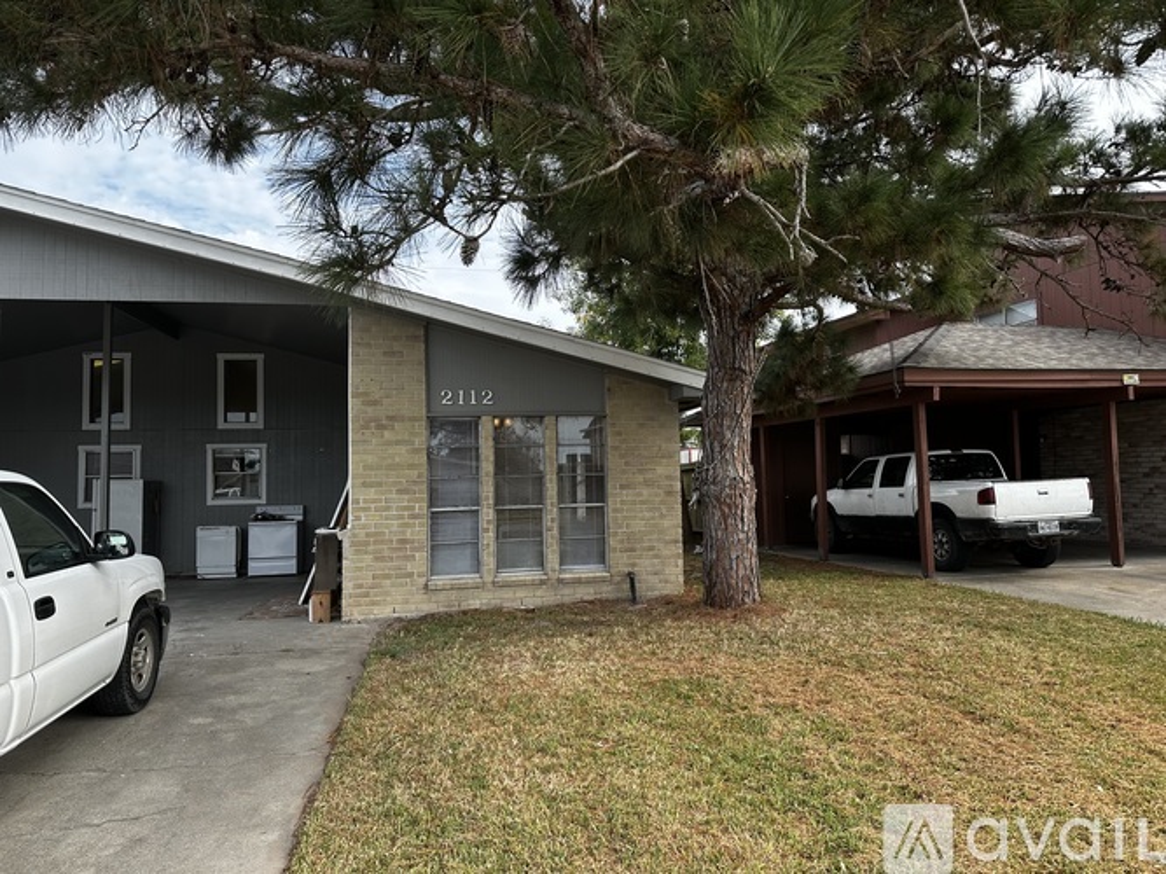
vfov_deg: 56.8
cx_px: 583
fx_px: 808
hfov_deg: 71.6
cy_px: 437
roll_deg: +1.3
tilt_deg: +2.7
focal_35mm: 24
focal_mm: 6.86
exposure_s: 1/1433
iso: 80
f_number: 1.78
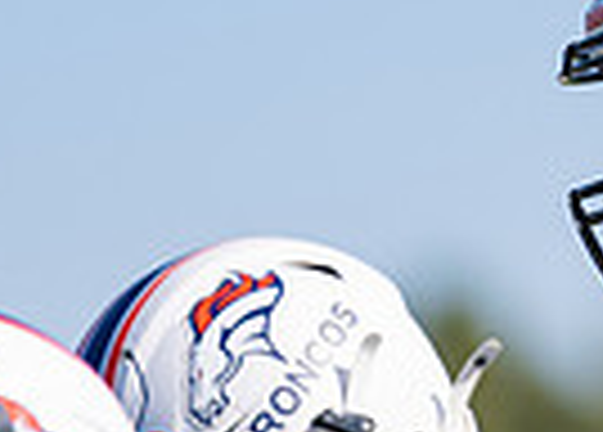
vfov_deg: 1.6
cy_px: 210
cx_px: 791
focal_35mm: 930
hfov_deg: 2.2
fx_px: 15943
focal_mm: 200
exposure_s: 1/2000
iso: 100
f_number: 2.8
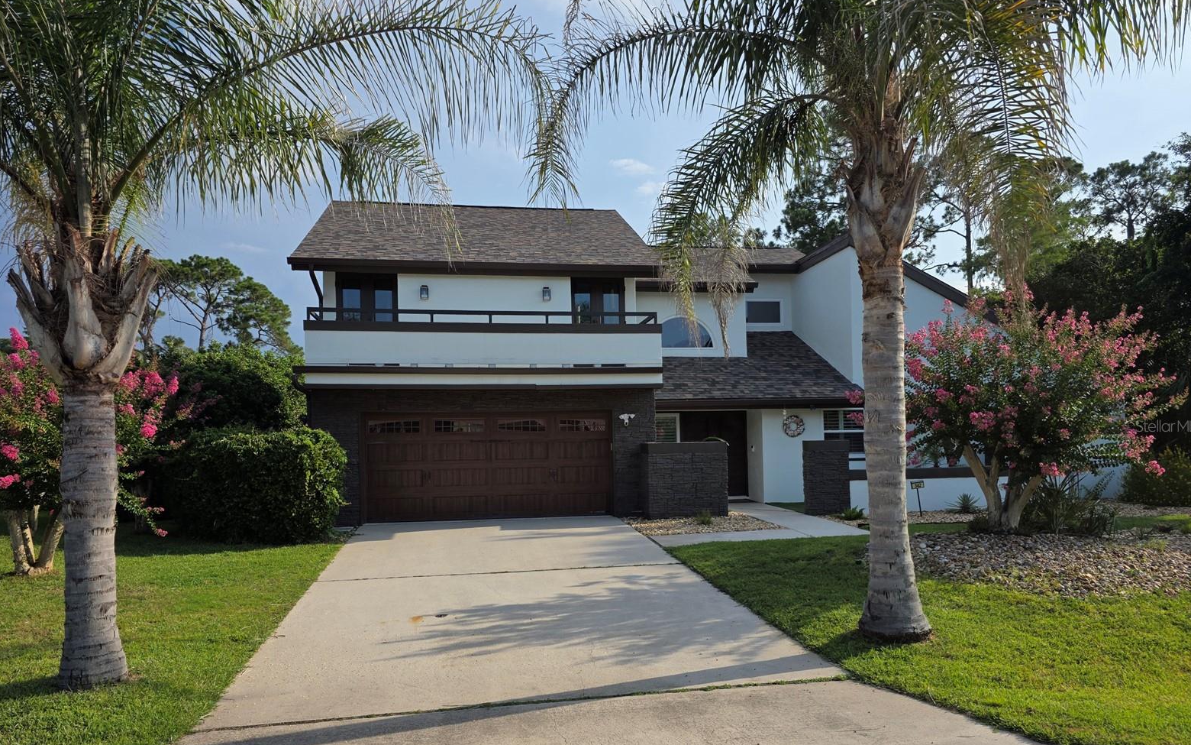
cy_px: 426
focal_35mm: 25
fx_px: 811
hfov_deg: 72.5
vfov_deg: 49.1
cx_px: 596
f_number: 1.7
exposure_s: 1/4145
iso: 80
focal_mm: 6.3
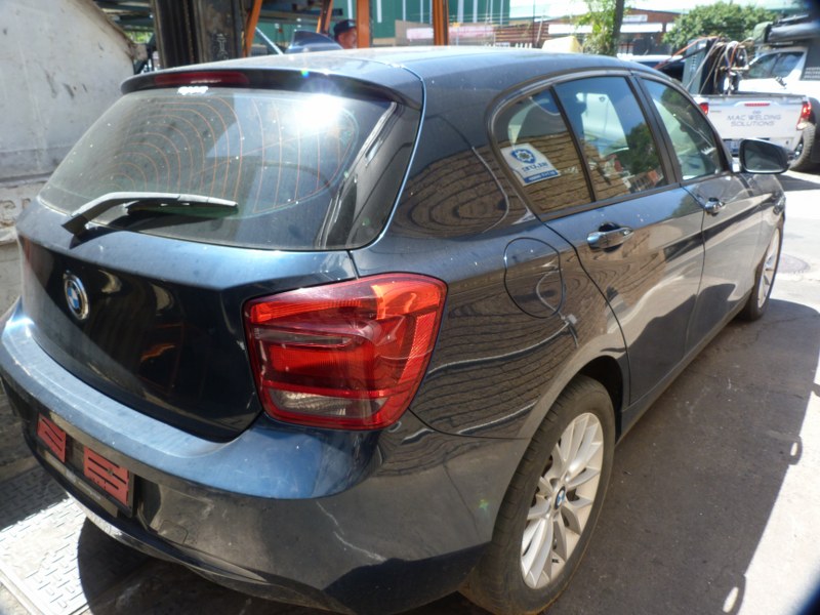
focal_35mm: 25
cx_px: 410
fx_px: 592
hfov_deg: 69.4
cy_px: 308
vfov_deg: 54.9
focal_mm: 4.5
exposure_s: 1/100
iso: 80
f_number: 4
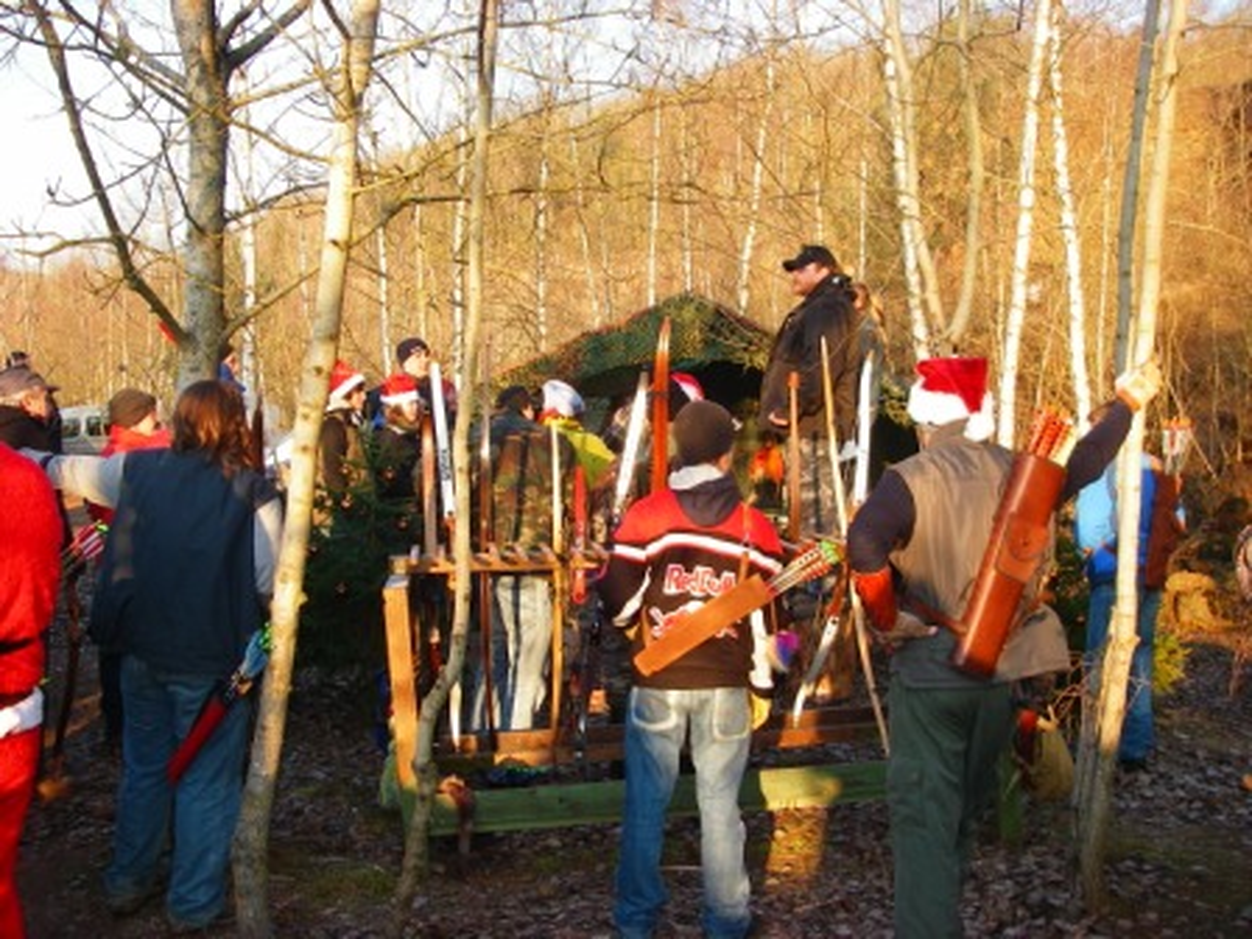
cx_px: 626
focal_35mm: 44
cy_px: 470
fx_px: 1591
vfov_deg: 32.9
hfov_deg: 42.9
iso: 64
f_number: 3.4
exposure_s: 1/100
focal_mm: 7.3
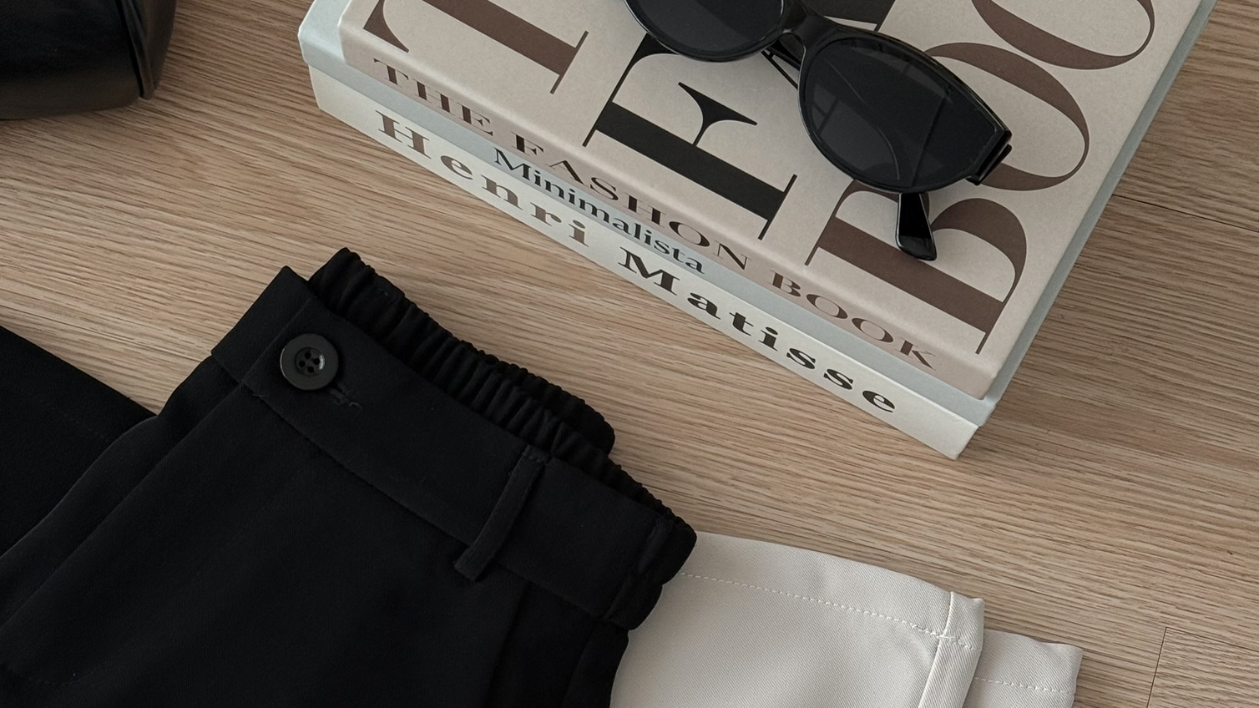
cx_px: 623
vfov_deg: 16.7
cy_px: 648
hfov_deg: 29.7
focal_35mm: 71
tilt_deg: -79.2
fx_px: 2370
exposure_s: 1/67
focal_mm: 6.76
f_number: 1.78
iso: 100
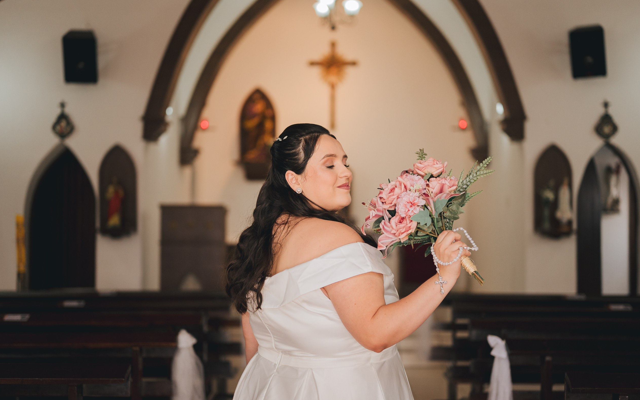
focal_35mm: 53
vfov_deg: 24.4
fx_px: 924
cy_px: 204
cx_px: 325
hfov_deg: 38.2
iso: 800
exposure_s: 1/640
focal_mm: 50
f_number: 1.8
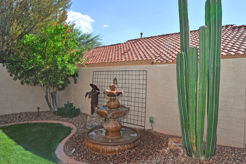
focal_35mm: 26
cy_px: 82
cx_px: 123
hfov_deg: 69.4
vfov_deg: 49.5
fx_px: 178
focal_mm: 26
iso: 320
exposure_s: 1/320
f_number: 13
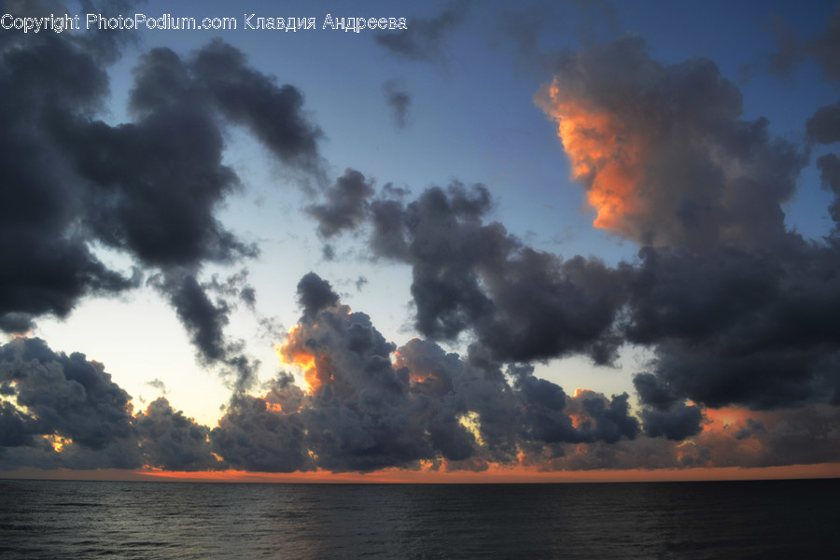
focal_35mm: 27
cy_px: 280
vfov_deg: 47.9
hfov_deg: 67.4
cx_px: 420
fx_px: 630
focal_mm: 18
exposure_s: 1/125
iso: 160
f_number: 5.6
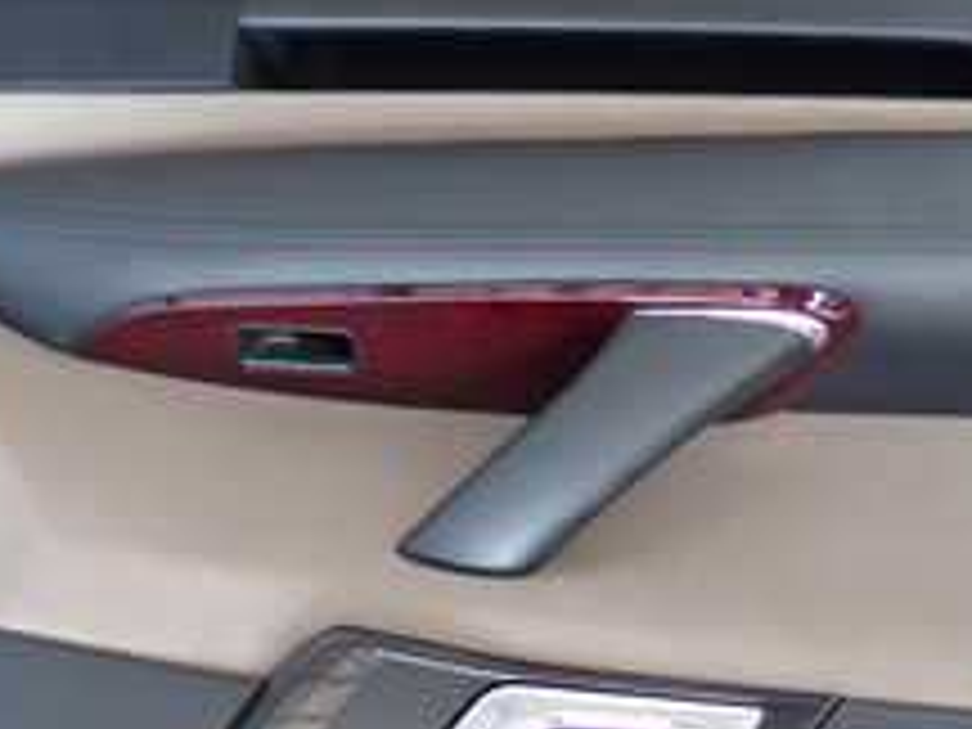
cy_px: 378
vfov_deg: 14.8
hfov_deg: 19.5
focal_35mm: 100
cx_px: 724
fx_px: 2808
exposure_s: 1/40
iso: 200
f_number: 2.5
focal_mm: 6.37
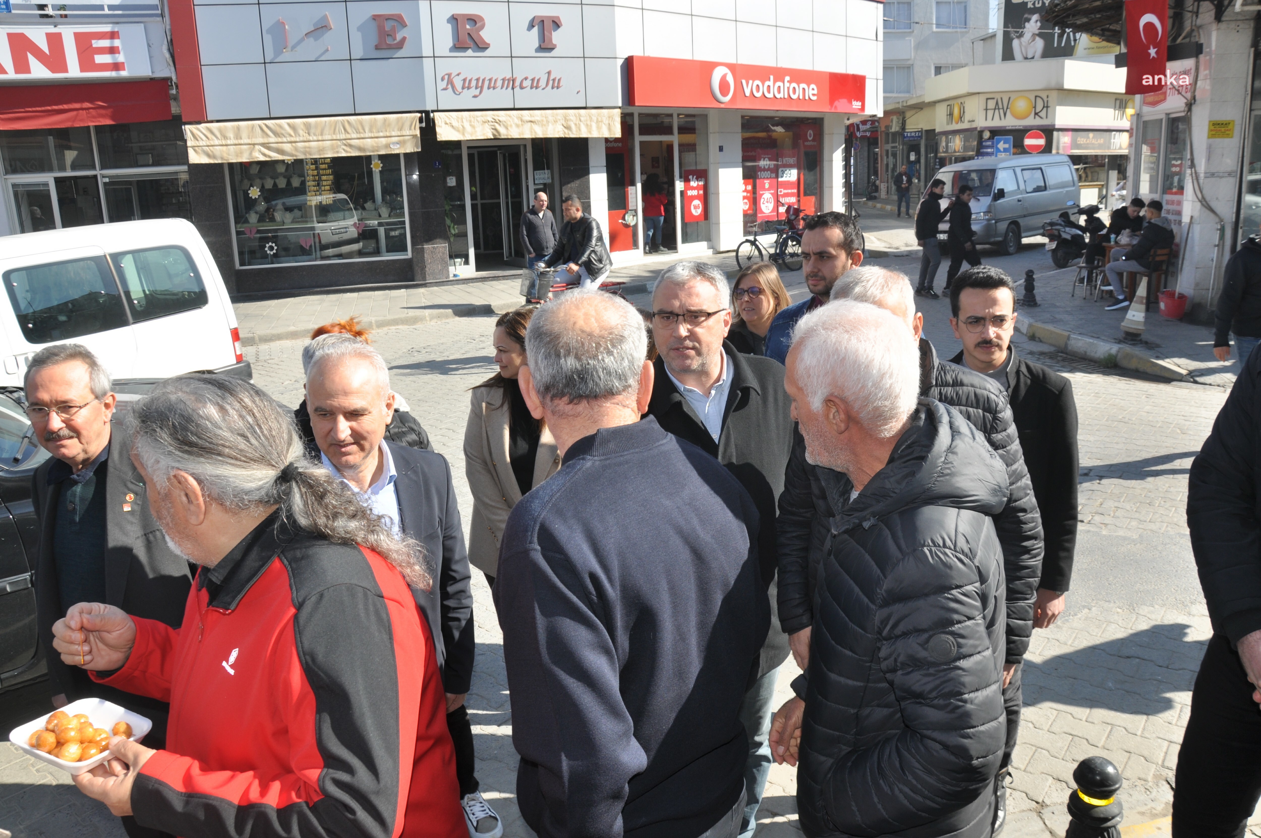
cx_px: 630
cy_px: 419
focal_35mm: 27
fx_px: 945
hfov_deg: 67.4
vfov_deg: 47.8
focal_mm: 18
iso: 200
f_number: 10
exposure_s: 1/200
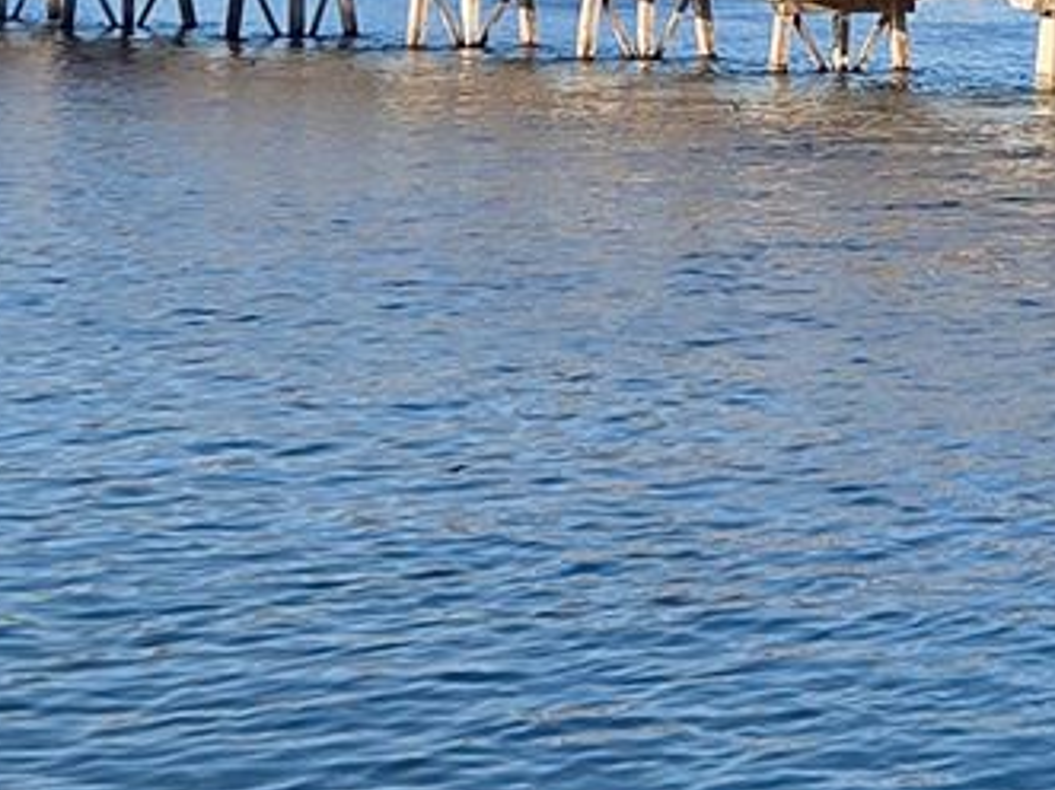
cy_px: -188
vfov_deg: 10.5
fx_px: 4235
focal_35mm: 139
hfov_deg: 13.8
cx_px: 1249
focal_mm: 5.4
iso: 80
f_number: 1.8
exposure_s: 1/4032
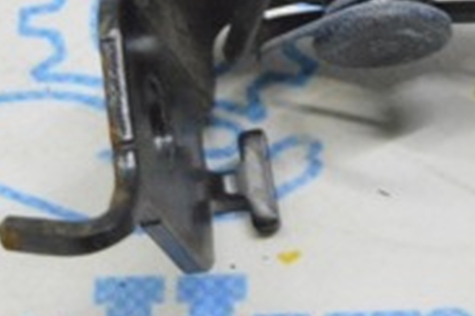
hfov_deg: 7.7
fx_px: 3480
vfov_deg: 5.2
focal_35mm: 264
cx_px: 548
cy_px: -95
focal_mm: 50
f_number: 20
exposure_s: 1/20
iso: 6400
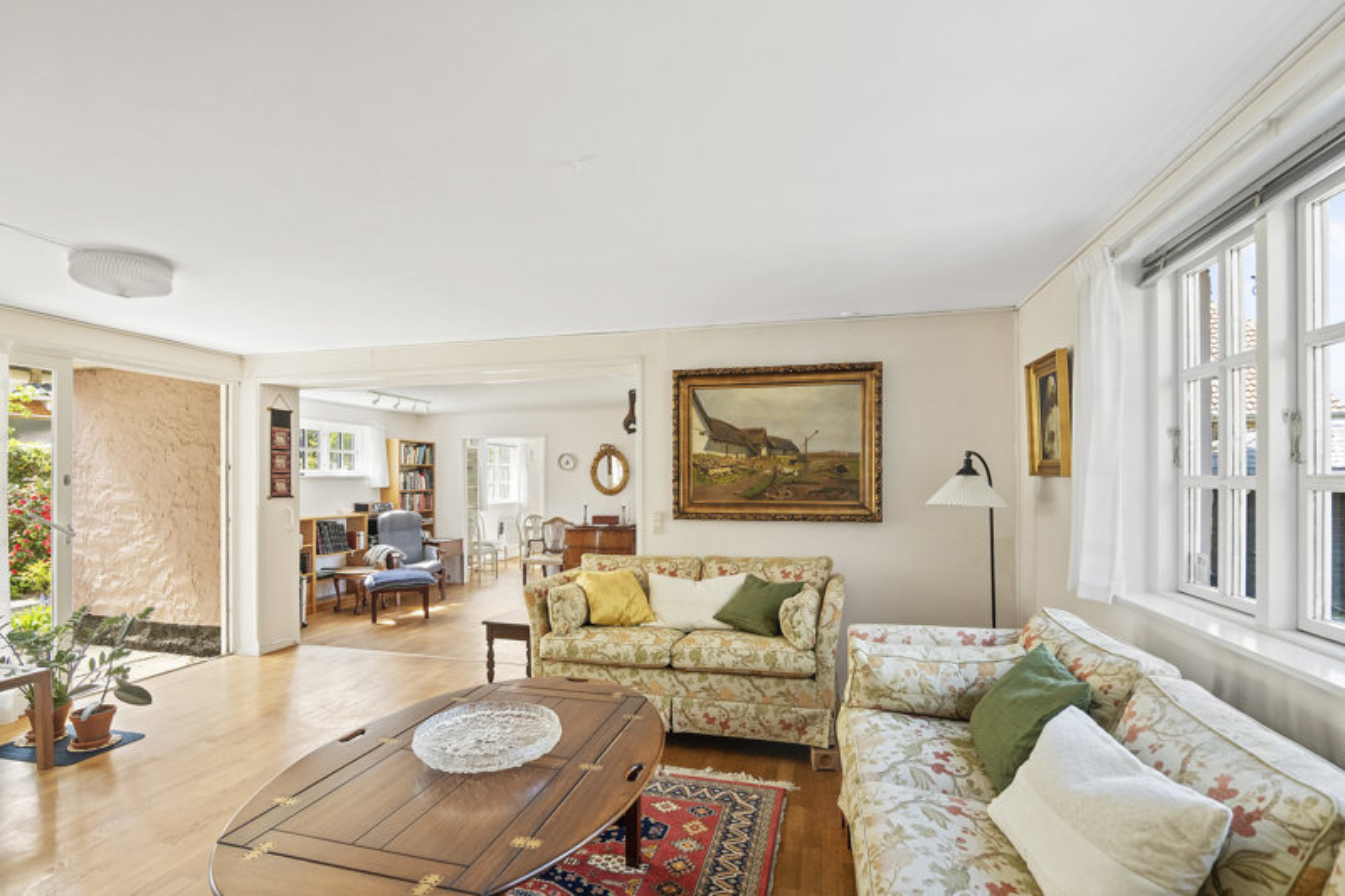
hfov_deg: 96.7
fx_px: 598
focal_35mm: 16
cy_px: 448
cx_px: 672
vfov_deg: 73.7
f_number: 5.6
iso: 1600
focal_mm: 16
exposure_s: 1/80
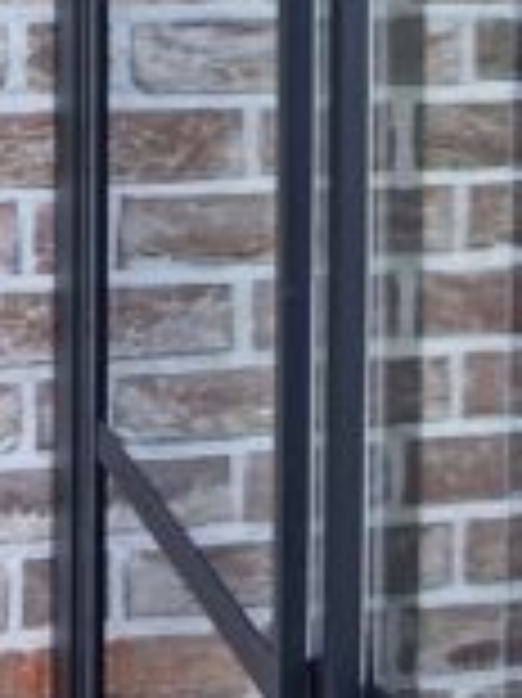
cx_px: 1503
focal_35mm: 152
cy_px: -14
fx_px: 3060
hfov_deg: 8.4
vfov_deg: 12.8
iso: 50
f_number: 1.8
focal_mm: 5.54
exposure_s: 1/180
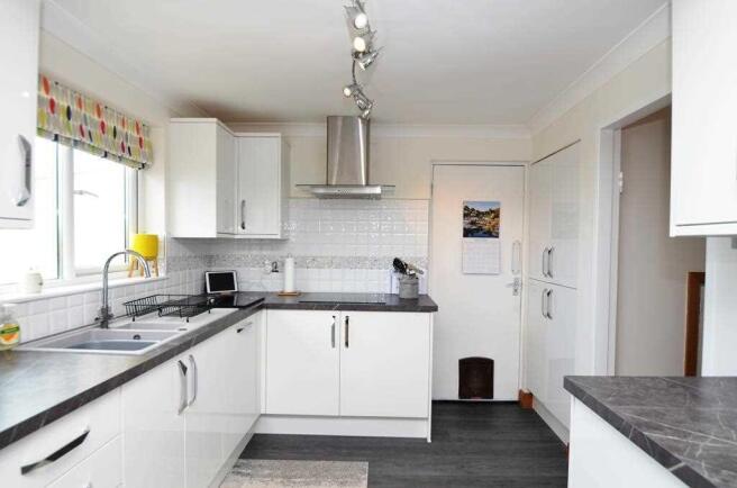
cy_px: 244
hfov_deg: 90.1
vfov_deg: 67.1
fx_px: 368
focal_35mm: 18
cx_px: 368
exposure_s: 1/100
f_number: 5
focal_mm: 12
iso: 200
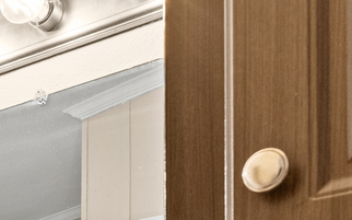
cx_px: -185
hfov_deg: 21.1
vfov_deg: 12.9
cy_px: 497
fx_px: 786
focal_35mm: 82
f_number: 8
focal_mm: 16
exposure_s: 1/20
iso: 400
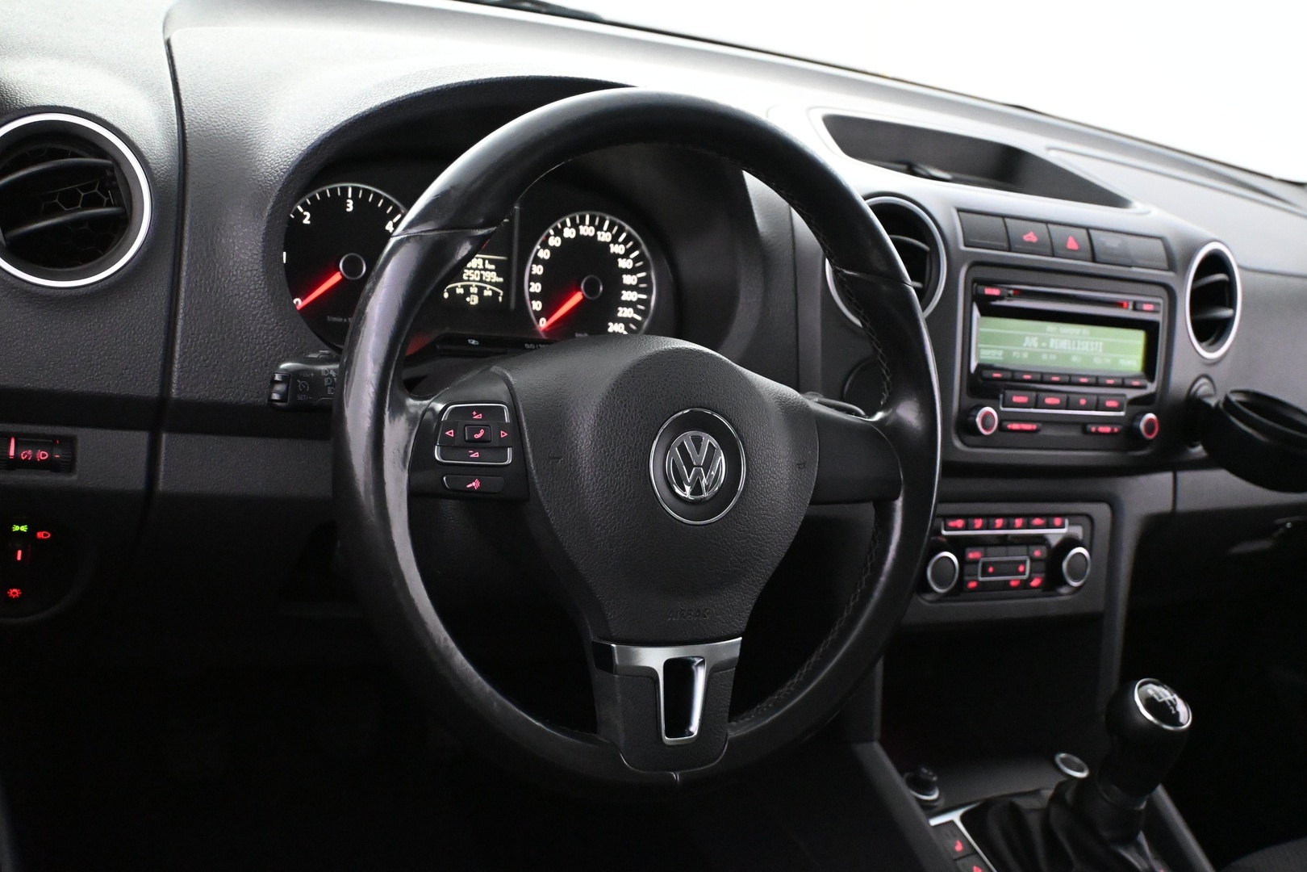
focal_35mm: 40
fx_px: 1443
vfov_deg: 33.6
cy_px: 436
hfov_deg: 48.7
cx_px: 654
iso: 8000
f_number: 4.5
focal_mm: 26.5
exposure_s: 1/60
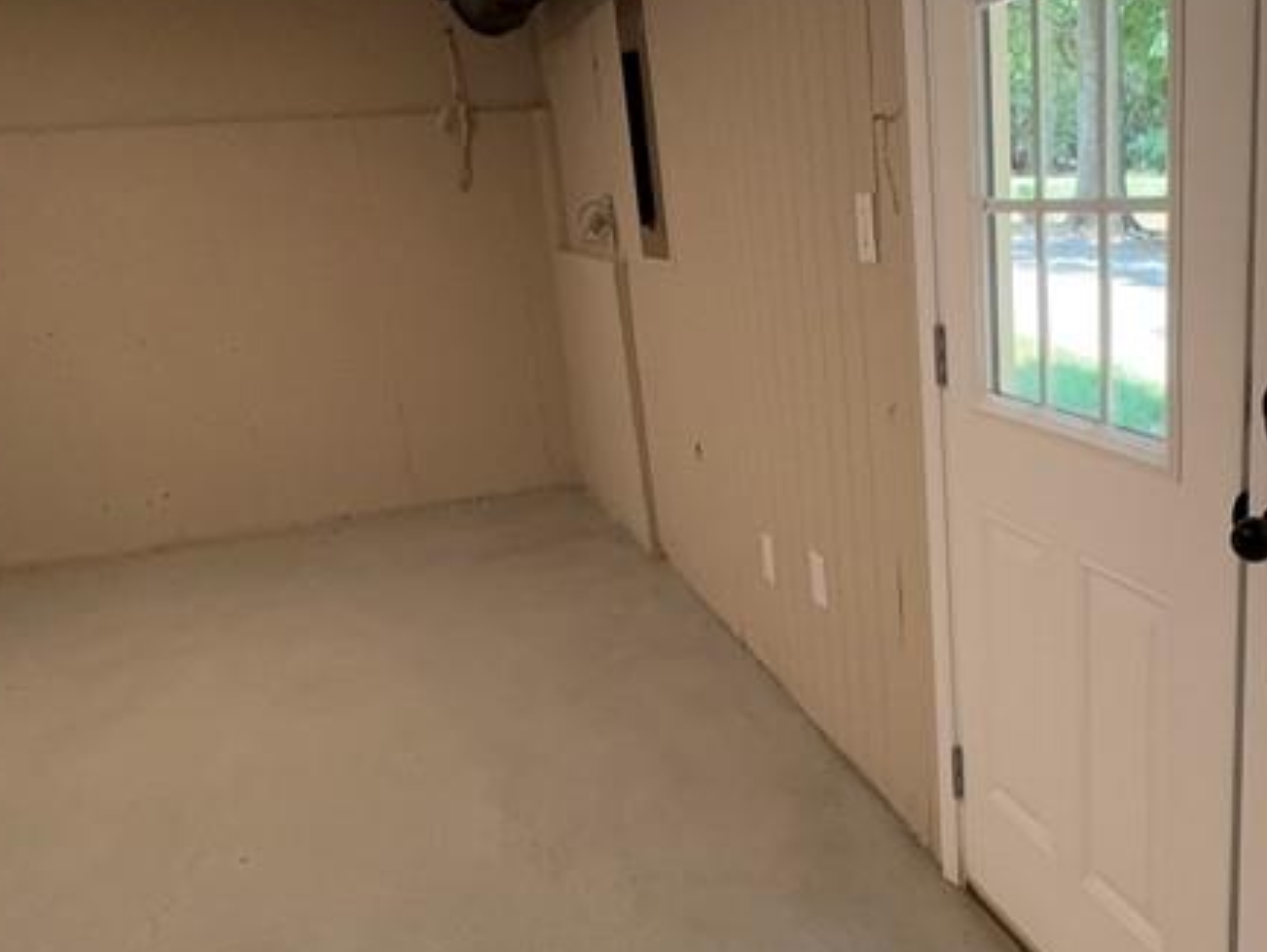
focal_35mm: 33
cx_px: 847
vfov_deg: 42.9
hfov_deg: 54.2
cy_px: 520
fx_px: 1209
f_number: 2.2
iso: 160
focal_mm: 2.22
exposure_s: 1/120
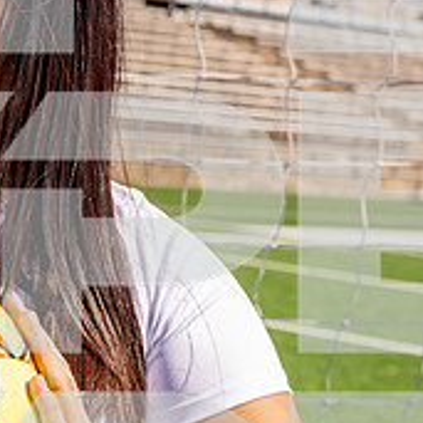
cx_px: -47
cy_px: 224
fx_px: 2267
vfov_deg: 10.7
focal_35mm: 164
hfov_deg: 10.5
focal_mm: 57
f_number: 8
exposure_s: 1/250
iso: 100
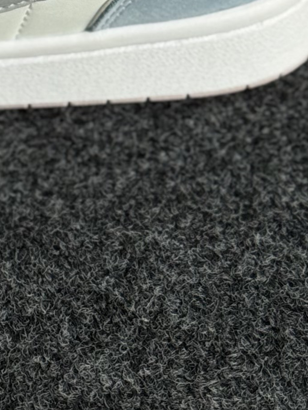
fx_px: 2514
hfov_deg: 6.9
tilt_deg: -41.9
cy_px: -426
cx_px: -193
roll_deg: +4.6
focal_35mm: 212
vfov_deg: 8.8
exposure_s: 1/428
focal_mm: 6.76
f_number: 1.78
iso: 64
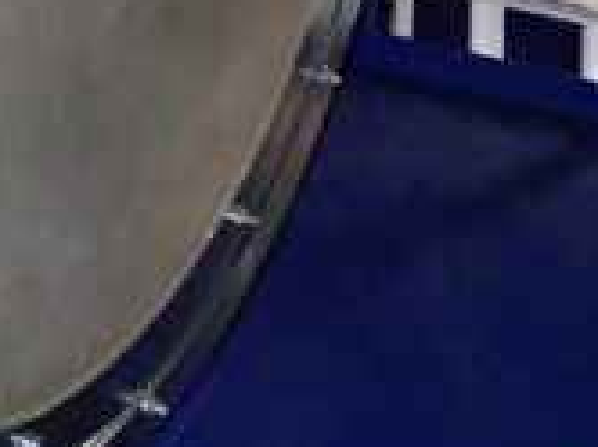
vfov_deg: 12.7
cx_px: 36
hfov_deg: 18.2
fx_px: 1829
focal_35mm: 106
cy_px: -342
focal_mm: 4.5
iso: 320
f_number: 2
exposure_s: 1/30
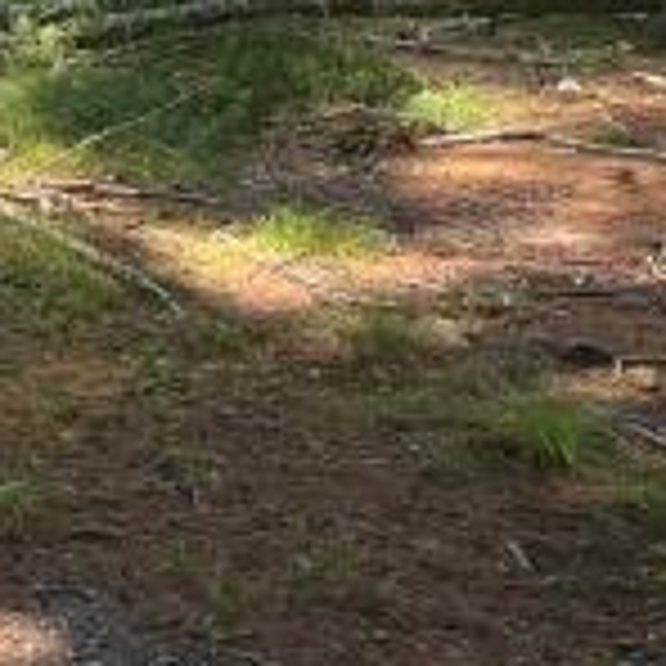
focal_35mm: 112
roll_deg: +1.7
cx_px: -828
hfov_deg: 12.7
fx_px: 2438
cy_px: -441
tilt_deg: +2.1
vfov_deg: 14.2
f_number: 1.6
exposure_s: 1/701
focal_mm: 5.1
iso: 50
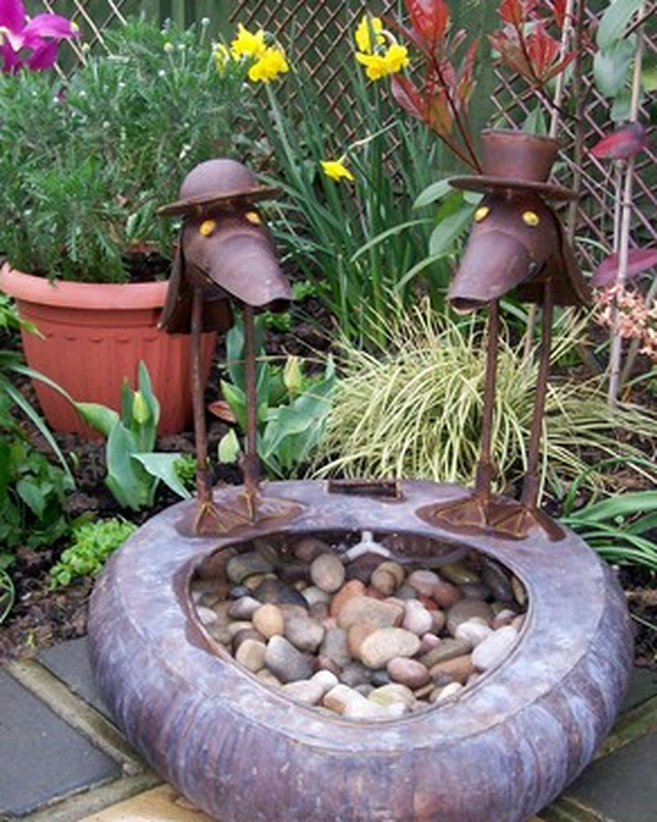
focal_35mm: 52
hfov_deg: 29.1
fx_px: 1264
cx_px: 325
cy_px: 410
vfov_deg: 36.0
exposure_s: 1/64
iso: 80
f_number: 2.7
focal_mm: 6
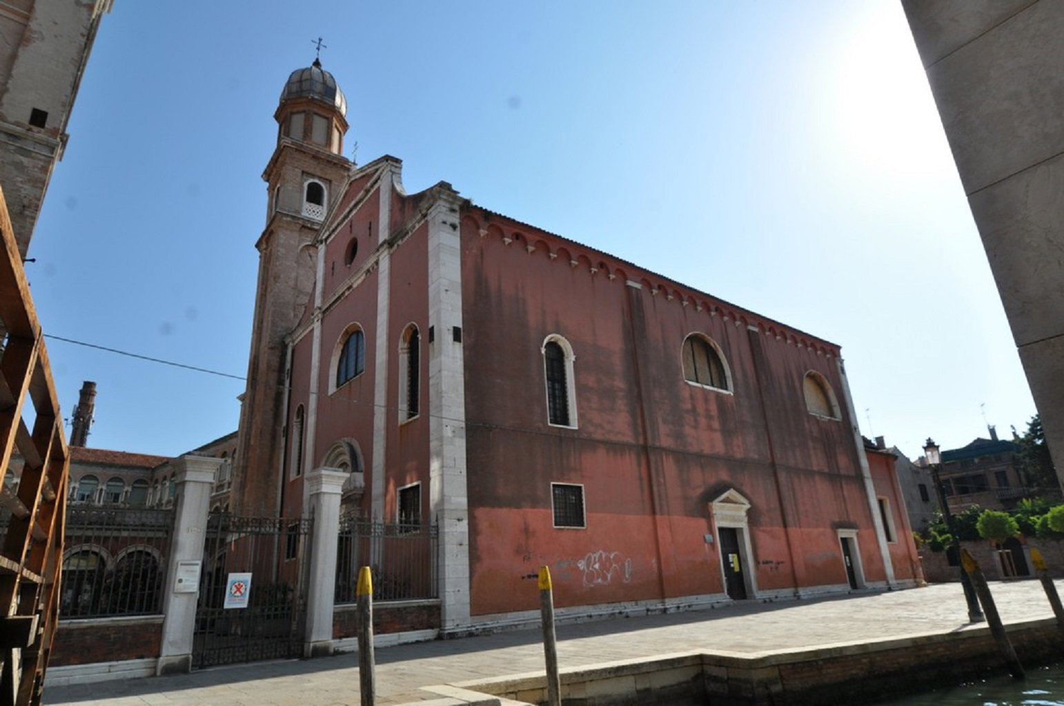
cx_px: 532
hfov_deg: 81.3
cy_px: 353
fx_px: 620
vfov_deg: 59.4
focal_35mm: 21
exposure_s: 1/400
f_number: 10
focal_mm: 14
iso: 200
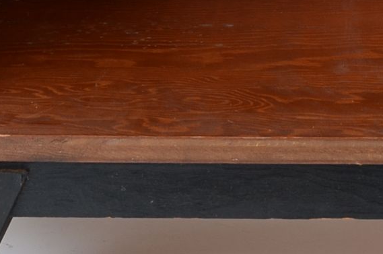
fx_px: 1656
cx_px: 309
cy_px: -176
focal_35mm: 156
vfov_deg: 8.5
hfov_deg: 13.1
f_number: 6.3
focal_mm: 24
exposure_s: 1/60
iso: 200
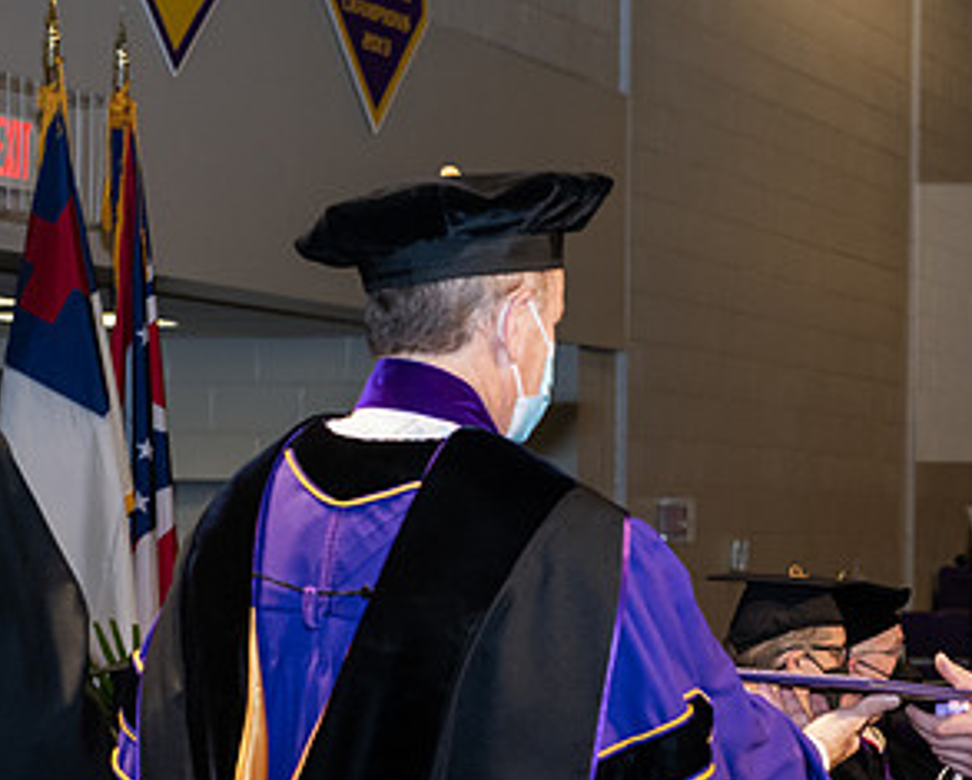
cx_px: 816
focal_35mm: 130
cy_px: 586
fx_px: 3744
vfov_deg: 11.9
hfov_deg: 14.7
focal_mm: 70
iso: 1600
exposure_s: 1/200
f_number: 6.3
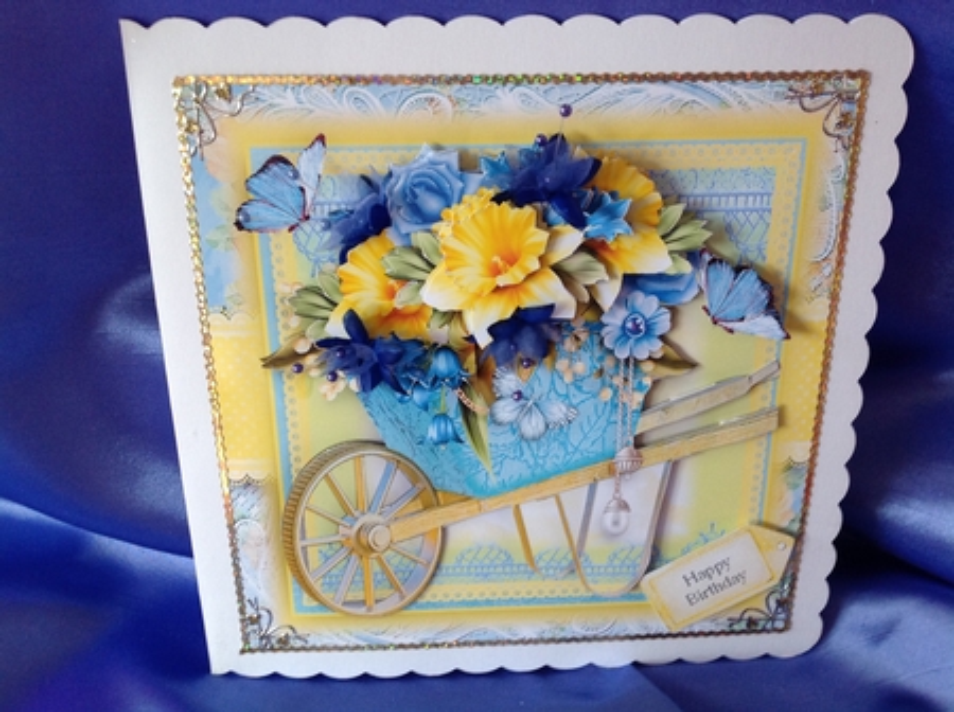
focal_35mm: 35
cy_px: 356
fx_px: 963
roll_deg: -0.6
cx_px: 477
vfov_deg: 40.6
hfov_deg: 52.7
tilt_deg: -44.6
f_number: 2.4
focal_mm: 4.28
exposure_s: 1/15
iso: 100
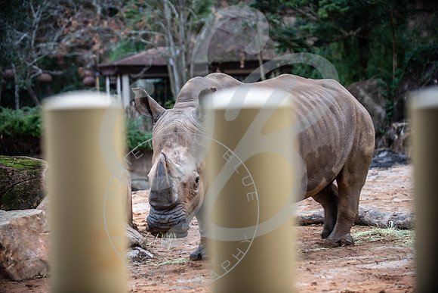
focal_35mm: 102
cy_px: 146
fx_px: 1241
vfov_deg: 13.4
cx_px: 219
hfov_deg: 20.0
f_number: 2.8
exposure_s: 1/250
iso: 125
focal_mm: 102
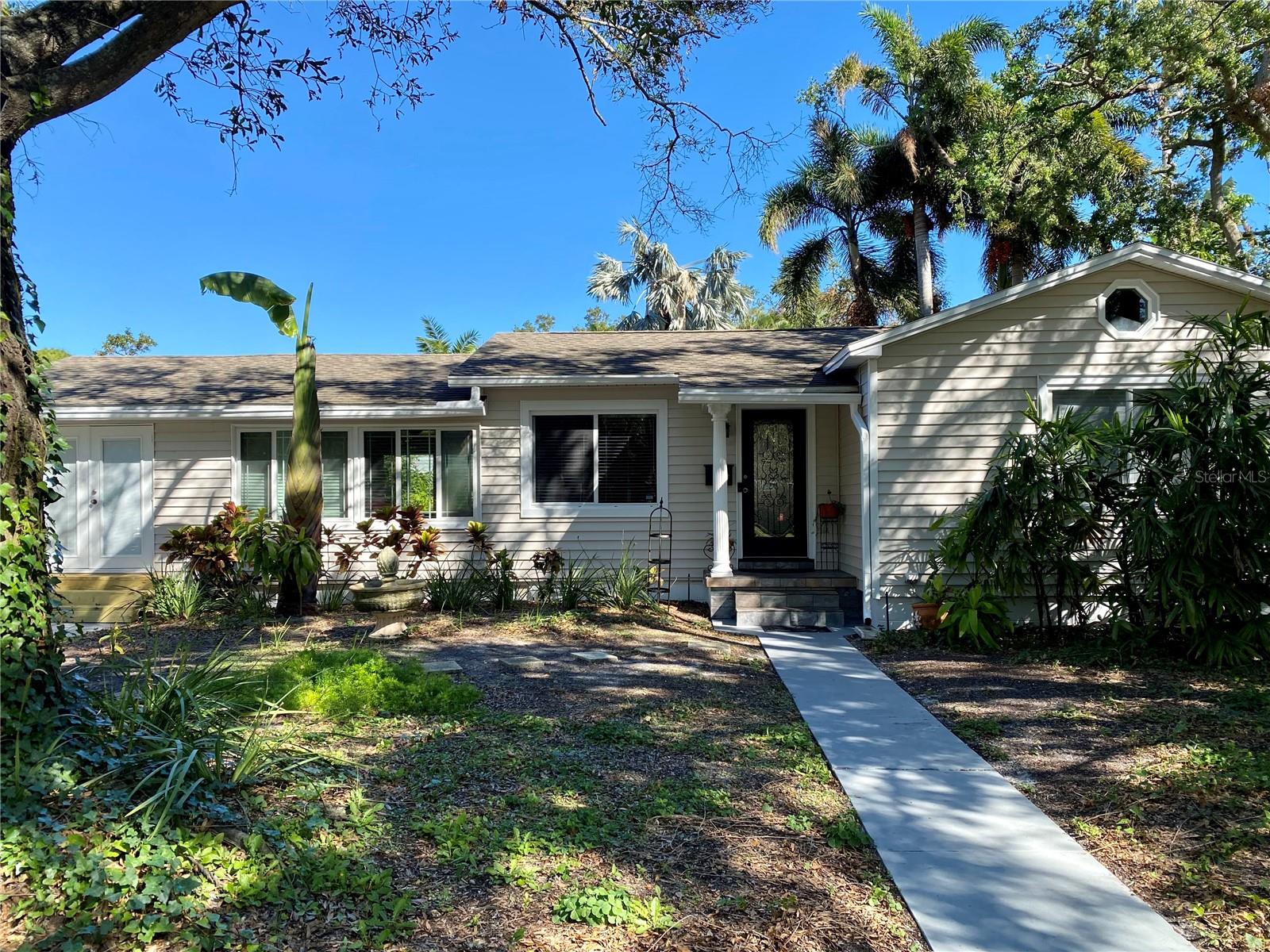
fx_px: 954
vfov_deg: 53.1
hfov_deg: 67.3
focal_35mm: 26
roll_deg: +0.2
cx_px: 635
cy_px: 476
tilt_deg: +0.3
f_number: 1.8
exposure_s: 1/1147
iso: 32
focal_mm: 4.25
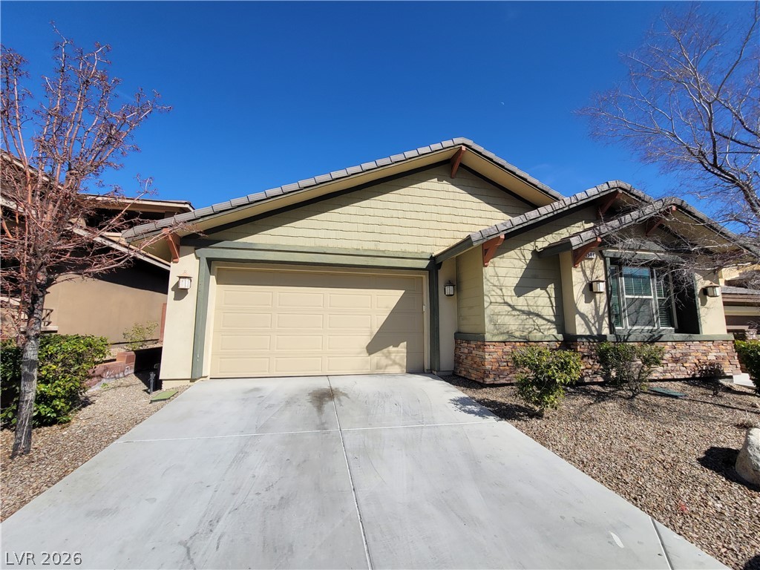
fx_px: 285
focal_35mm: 13
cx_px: 380
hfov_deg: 106.2
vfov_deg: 89.9
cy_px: 285
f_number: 2.2
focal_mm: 2.2
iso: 64
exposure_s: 1/2216
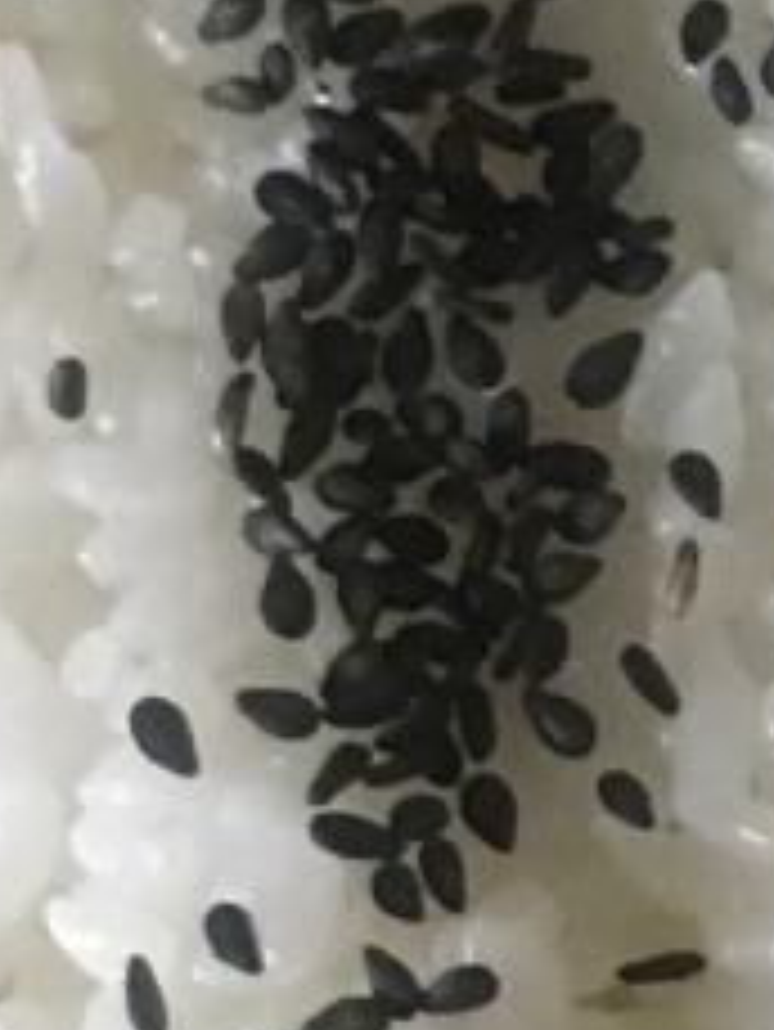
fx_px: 5153
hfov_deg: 8.3
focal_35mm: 173
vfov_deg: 11.3
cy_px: 1032
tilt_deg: -82.9
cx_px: 1346
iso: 200
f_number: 2.2
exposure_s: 1/15
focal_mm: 4.15
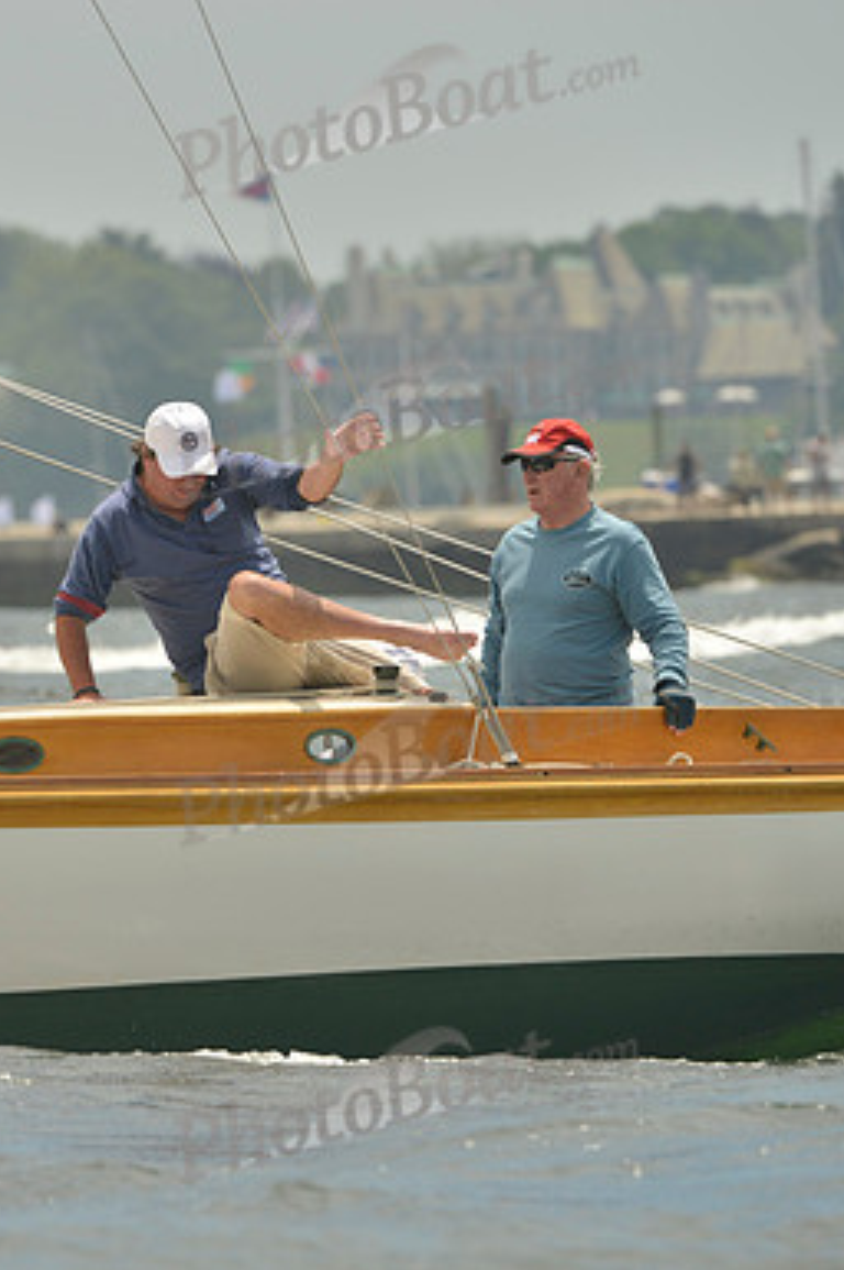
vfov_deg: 4.0
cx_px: 7
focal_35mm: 513
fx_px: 18072
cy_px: 635
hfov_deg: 2.7
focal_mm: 340
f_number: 8
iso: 280
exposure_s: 1/1250
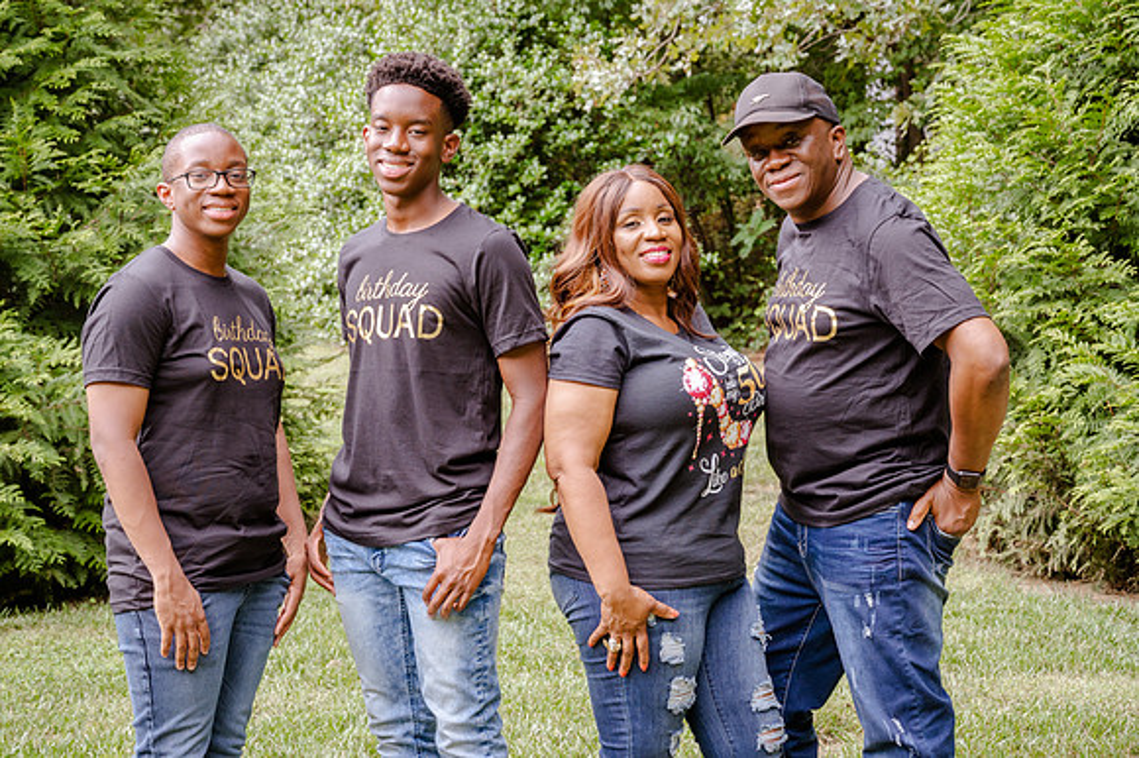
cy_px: 379
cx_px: 570
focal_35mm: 70
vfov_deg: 19.4
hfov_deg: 28.9
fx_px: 2213
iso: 400
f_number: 8
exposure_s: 1/125
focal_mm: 70
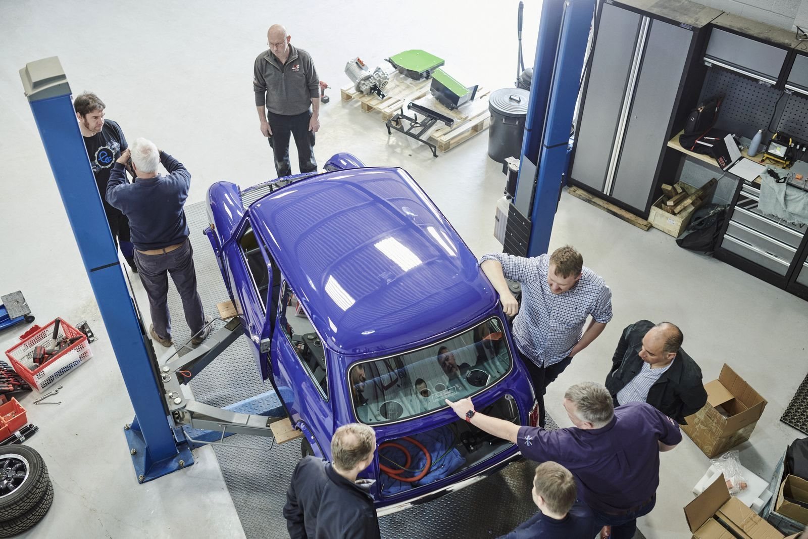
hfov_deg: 54.4
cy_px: 270
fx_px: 786
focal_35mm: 35
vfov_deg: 37.9
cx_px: 404
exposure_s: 1/125
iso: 500
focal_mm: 35
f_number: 2.8
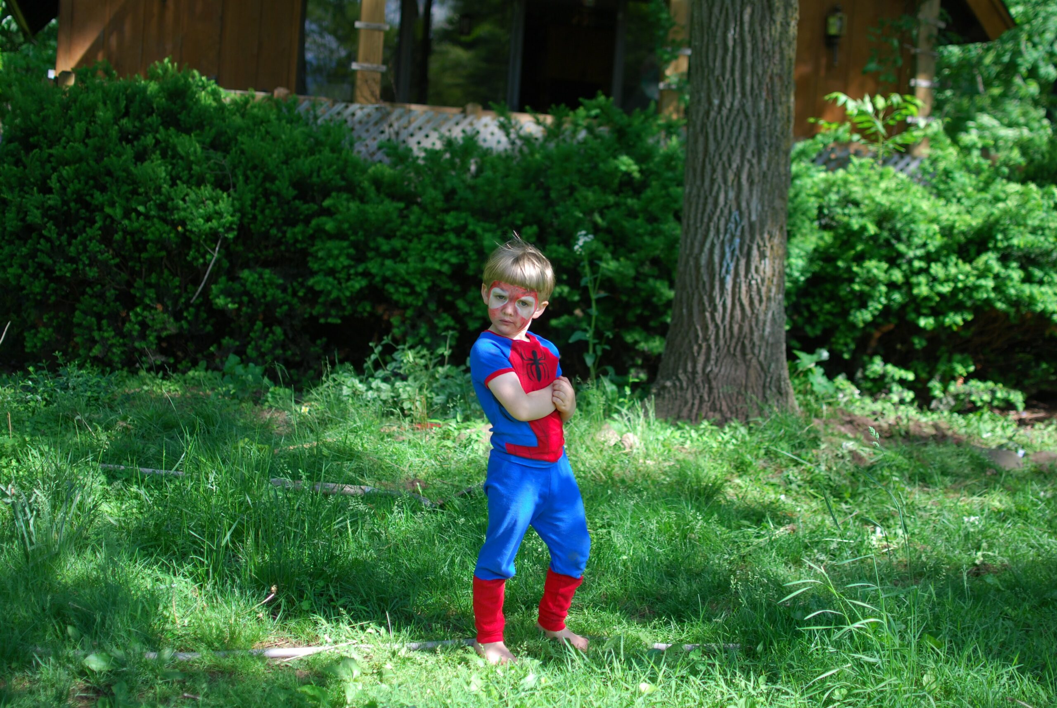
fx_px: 1543
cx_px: 528
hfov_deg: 37.8
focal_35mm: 52
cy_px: 354
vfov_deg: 25.8
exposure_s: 1/640
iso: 100
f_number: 1.8
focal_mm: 35
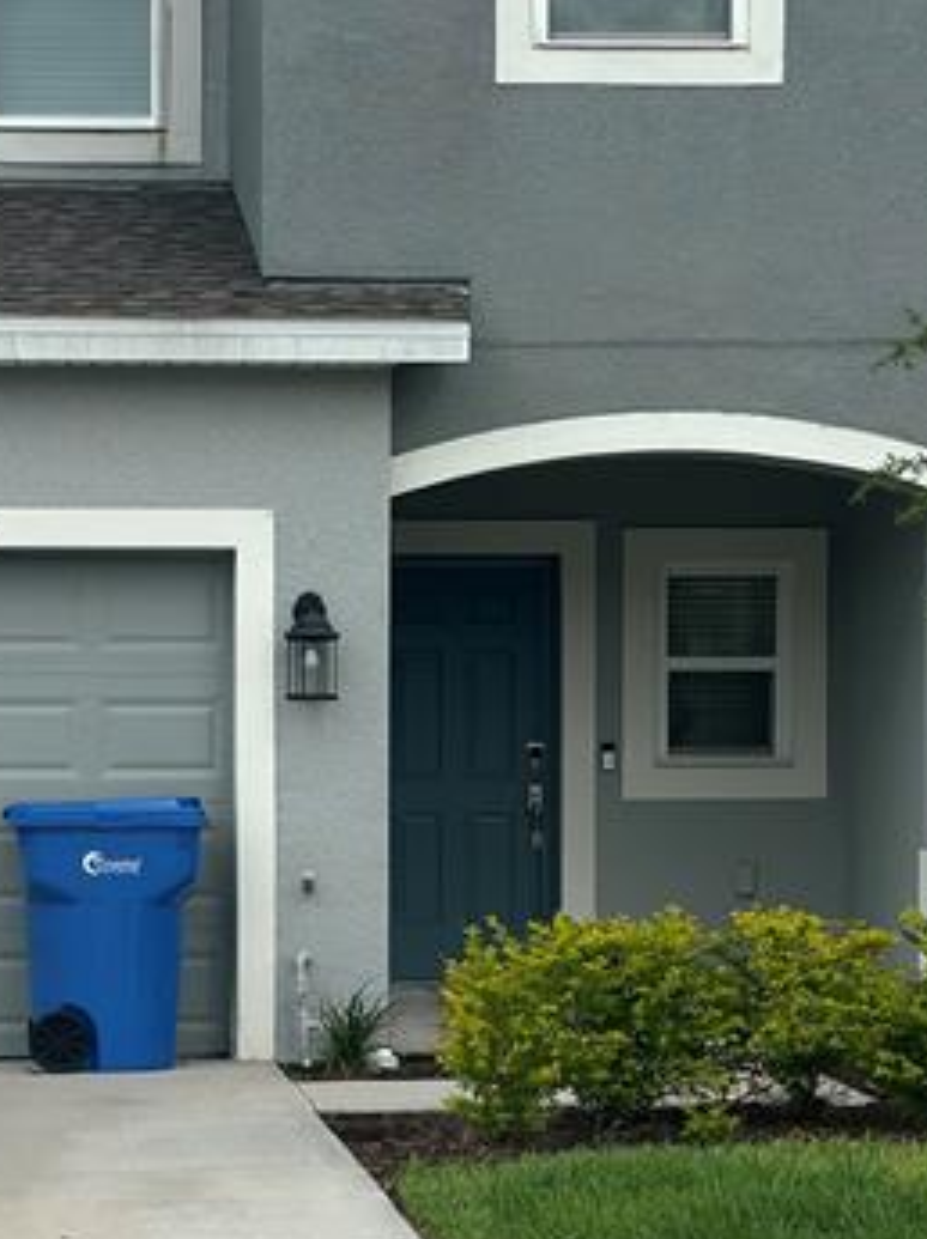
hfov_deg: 13.8
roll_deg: -0.3
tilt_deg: -1.1
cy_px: 855
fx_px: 3828
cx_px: 234
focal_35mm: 107
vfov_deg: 18.3
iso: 80
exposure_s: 1/3058
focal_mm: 6.86
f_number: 1.78
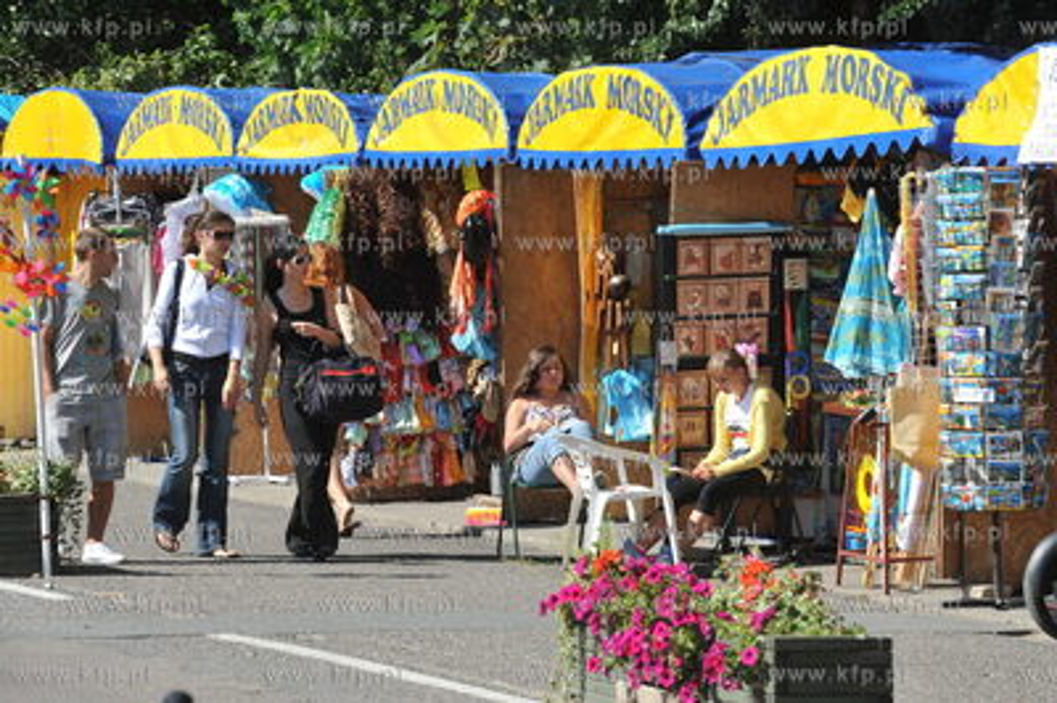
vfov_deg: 6.9
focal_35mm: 200
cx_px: 528
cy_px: 352
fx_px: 5867
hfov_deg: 10.3
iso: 400
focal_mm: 200
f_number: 11
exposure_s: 1/400
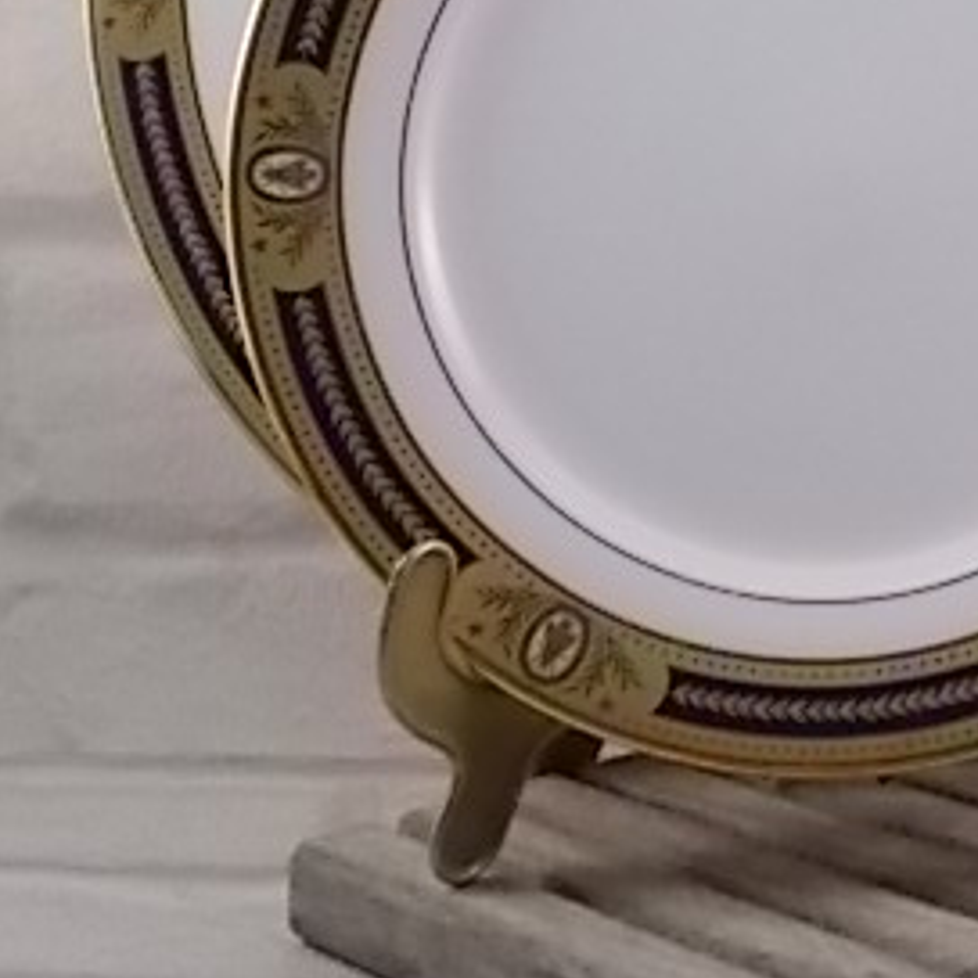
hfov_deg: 16.5
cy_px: 90
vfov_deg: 16.5
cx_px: 849
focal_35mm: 104
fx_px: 3324
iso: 400
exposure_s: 1/200
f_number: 4.5
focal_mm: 9
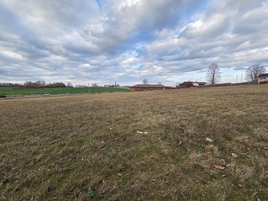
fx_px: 101
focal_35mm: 13
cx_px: 134
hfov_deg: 106.2
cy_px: 100
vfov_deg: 89.9
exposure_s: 1/392
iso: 50
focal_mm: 2.2
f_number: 2.2
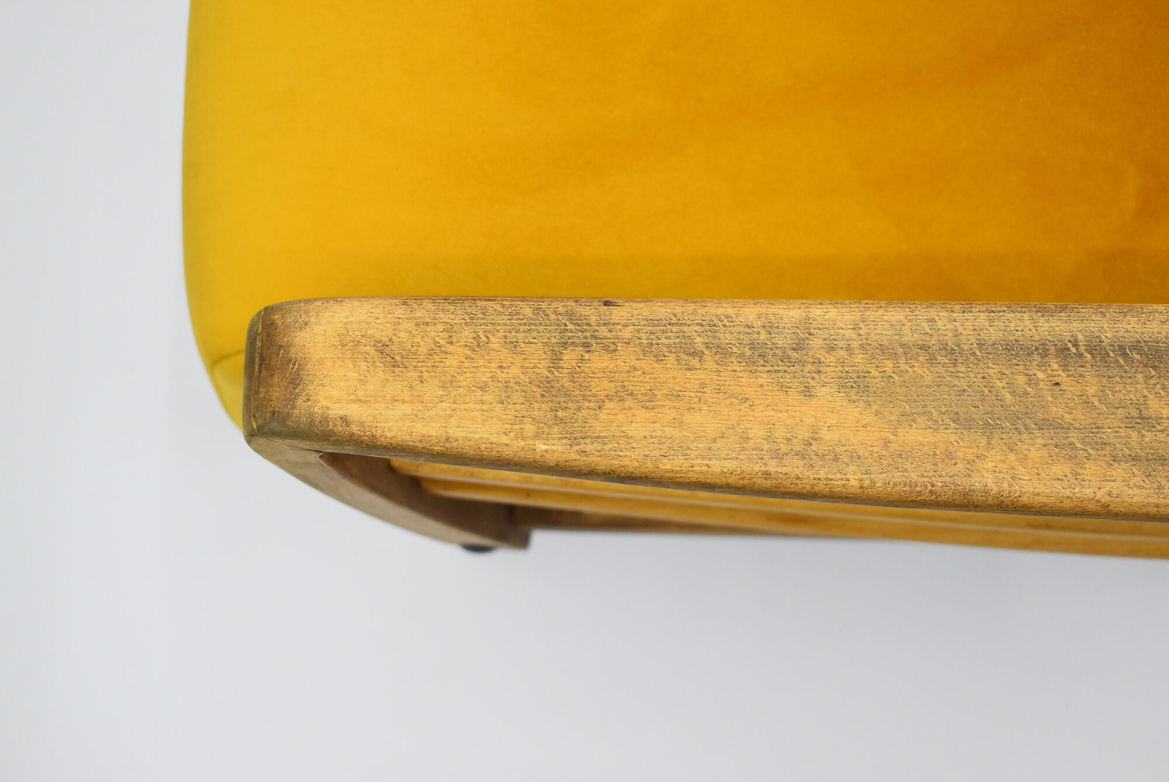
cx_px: 584
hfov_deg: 36.8
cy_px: 391
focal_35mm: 54
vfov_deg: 25.1
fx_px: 1755
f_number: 4.8
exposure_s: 1/125
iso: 1600
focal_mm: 36
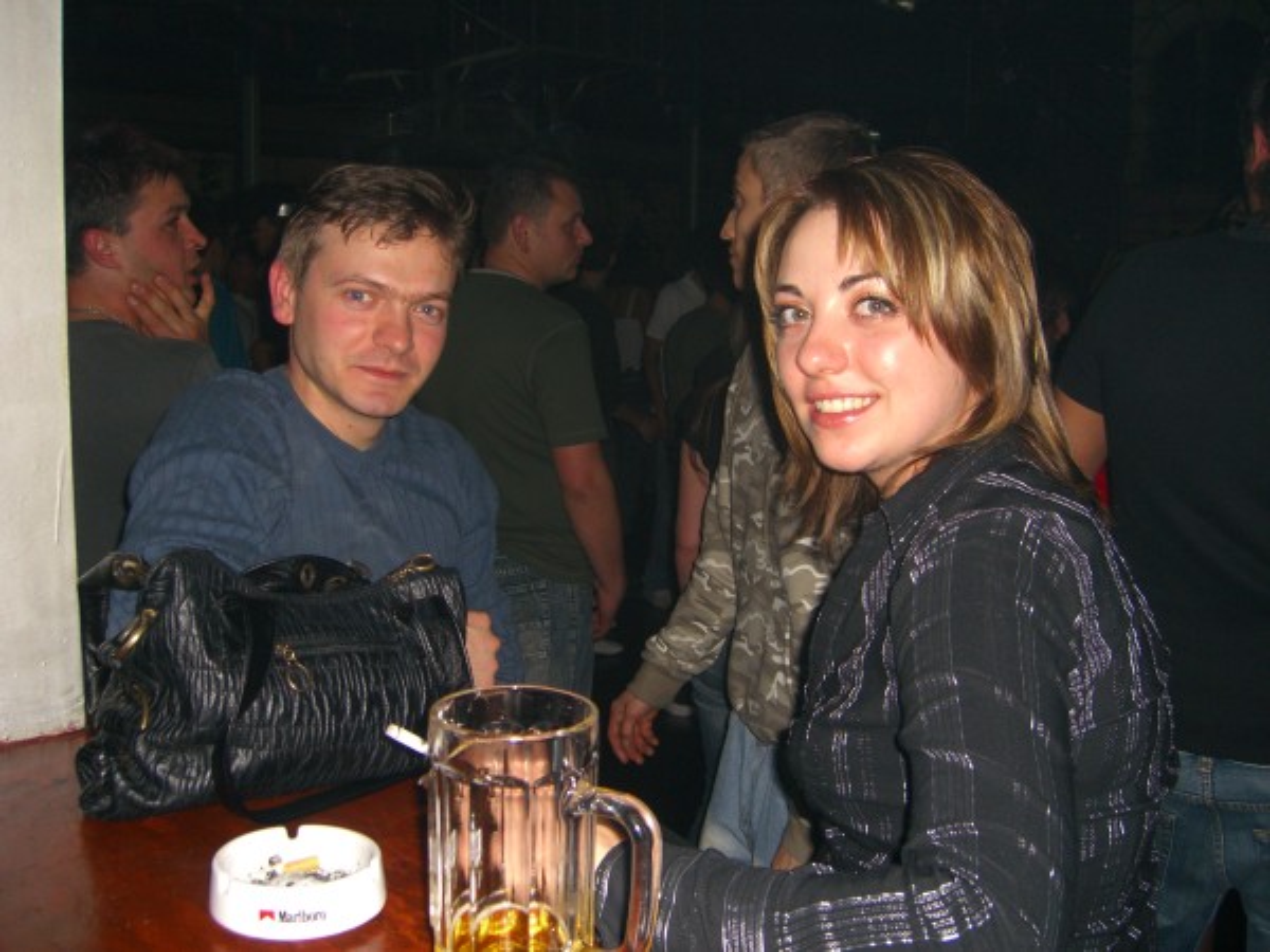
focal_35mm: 38
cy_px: 476
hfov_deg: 49.0
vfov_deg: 37.7
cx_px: 635
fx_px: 1394
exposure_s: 1/60
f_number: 2.8
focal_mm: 7.9
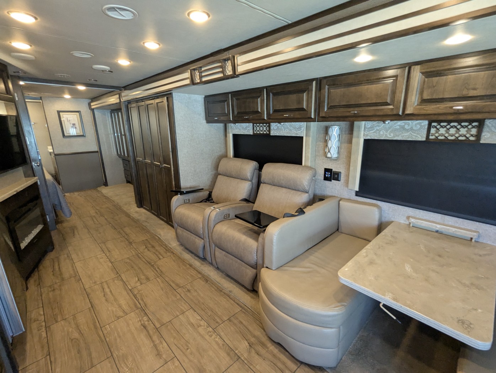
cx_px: 248
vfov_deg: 78.2
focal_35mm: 16
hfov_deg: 94.4
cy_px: 186
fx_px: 230
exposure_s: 1/78.8
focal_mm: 2.35
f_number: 2.2
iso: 357
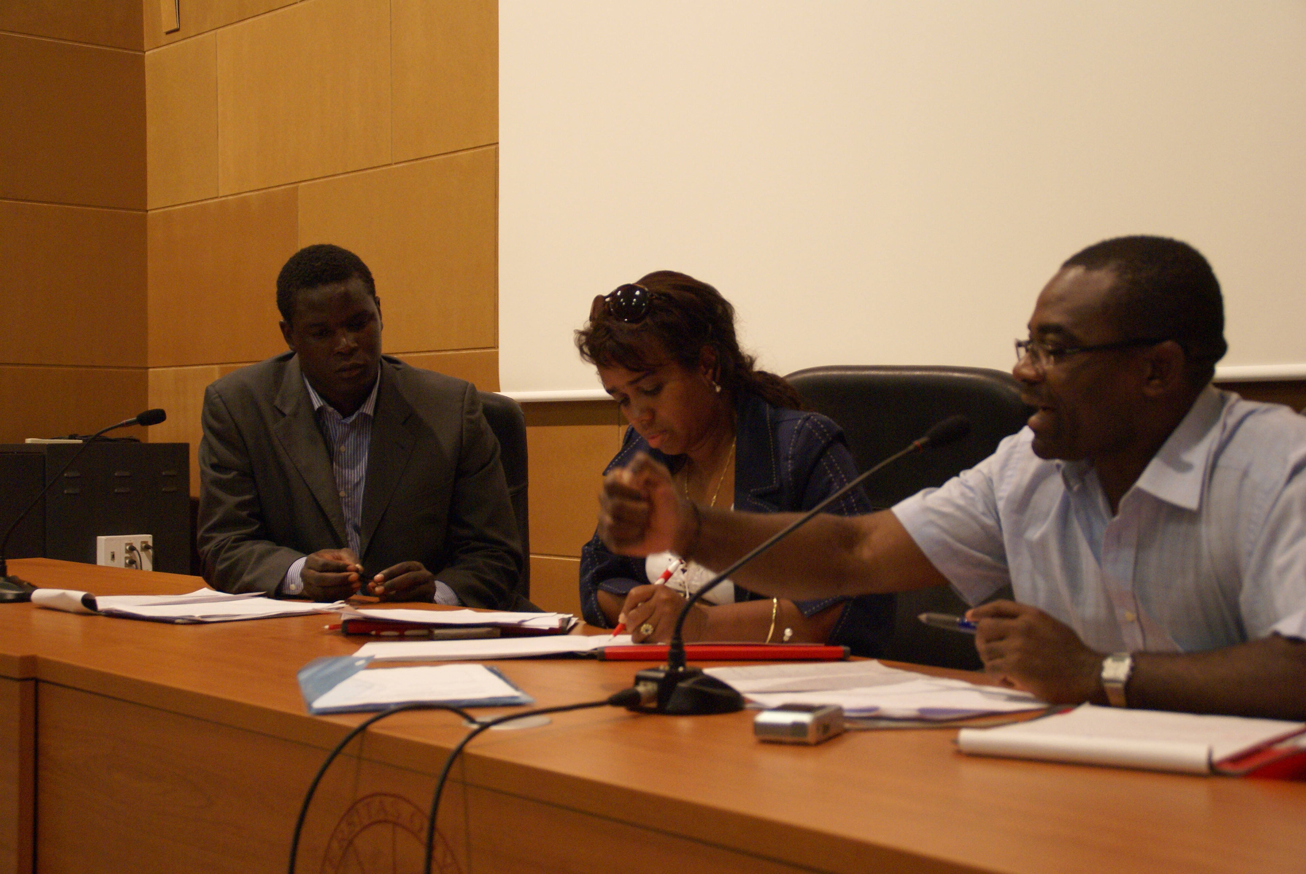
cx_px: 653
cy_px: 437
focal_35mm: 52
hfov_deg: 37.8
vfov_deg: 25.8
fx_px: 1907
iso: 800
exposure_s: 1/25
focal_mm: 35
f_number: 4.5
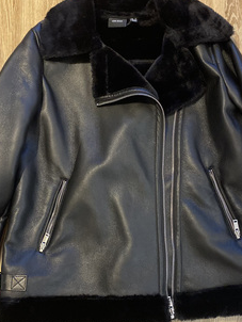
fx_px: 400
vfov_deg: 43.8
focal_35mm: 43
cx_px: 125
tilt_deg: -81.0
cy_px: 176
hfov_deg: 33.6
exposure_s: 1/33
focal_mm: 4.25
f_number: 1.8
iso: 500
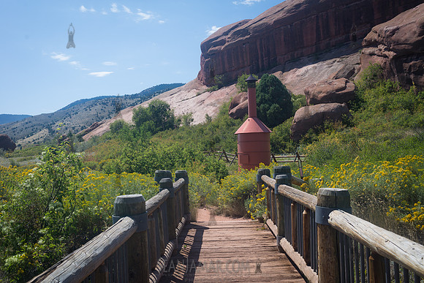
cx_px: 212
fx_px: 412
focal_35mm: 35
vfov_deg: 37.9
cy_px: 142
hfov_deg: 54.4
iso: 80
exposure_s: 1/100
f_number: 8
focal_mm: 35
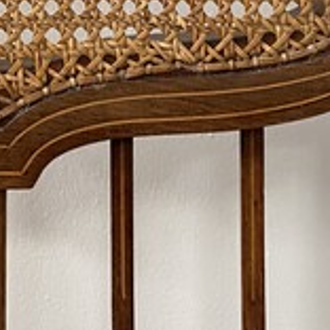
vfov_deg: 16.3
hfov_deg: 18.2
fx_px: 1014
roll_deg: +1.0
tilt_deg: -8.4
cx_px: 30
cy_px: -214
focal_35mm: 94
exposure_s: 1/60
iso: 125
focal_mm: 4.25
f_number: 1.8
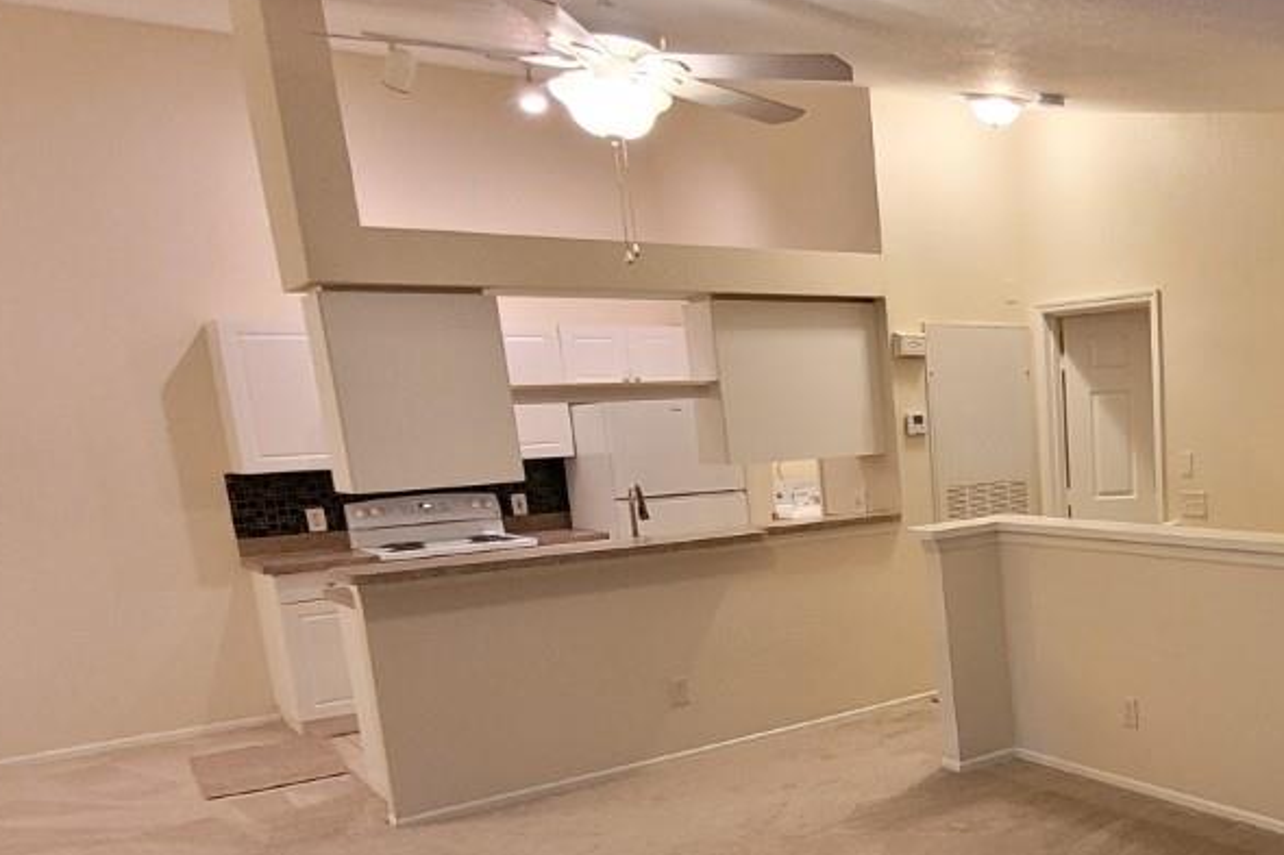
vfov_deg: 38.8
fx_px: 1177
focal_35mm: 33
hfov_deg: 50.0
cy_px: 653
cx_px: 1186
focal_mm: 1.74
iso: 320
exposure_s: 1/40
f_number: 2.2
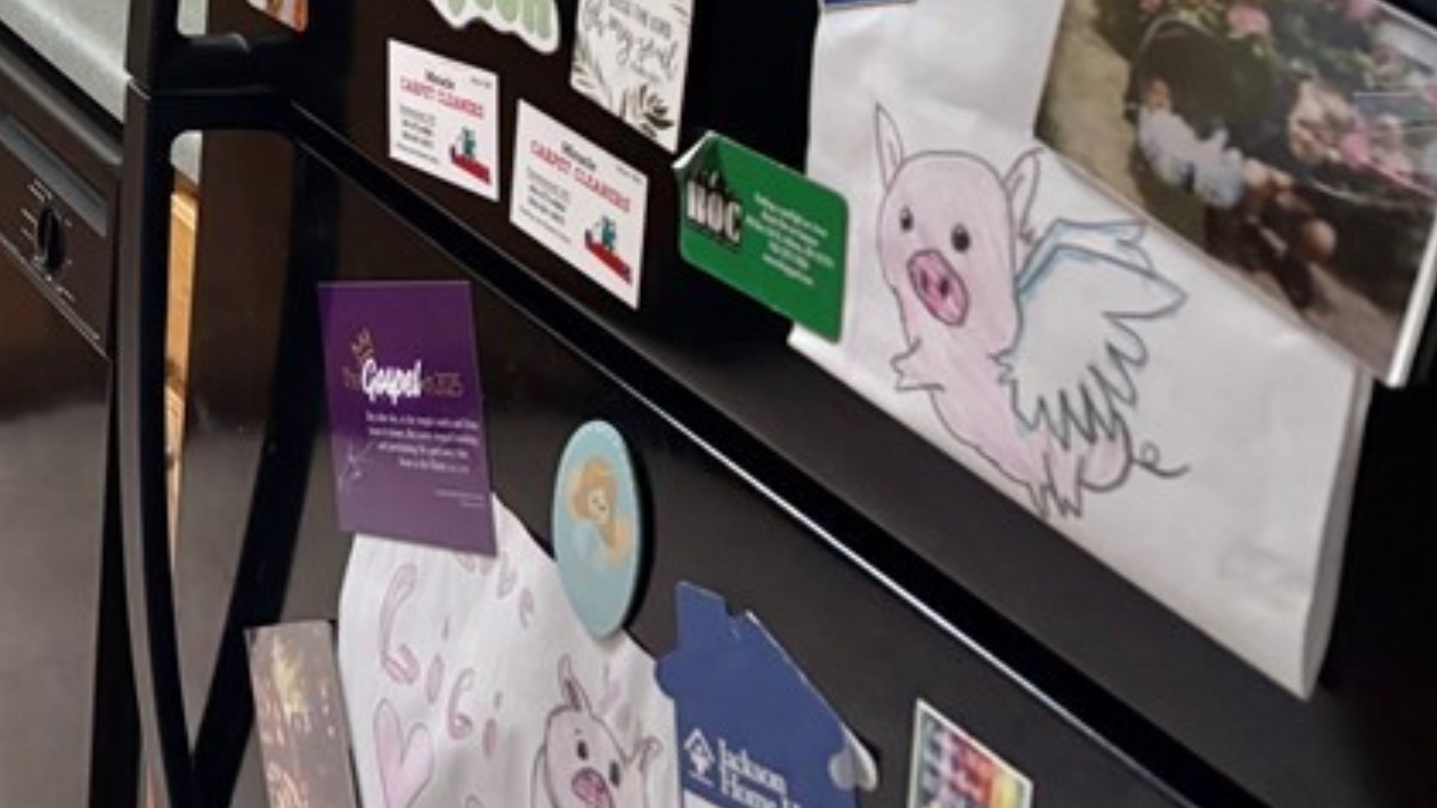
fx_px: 2628
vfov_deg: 16.0
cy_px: -401
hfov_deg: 27.9
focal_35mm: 69
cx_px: -147
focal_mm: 5.96
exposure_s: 1/60
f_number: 1.6
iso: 320
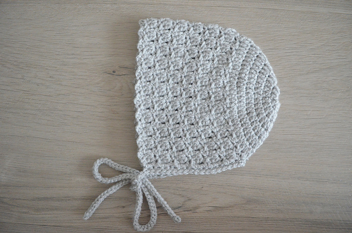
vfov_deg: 47.7
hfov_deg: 67.5
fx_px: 263
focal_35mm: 27
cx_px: 176
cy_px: 116
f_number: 3.5
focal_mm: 18
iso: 2800
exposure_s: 1/30
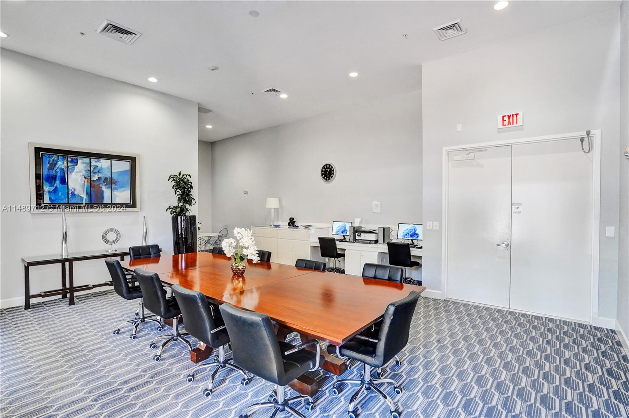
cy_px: 209
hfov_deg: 96.8
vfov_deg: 73.7
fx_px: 279
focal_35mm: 16
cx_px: 314
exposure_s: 1/160
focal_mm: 16
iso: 2500
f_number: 5.6
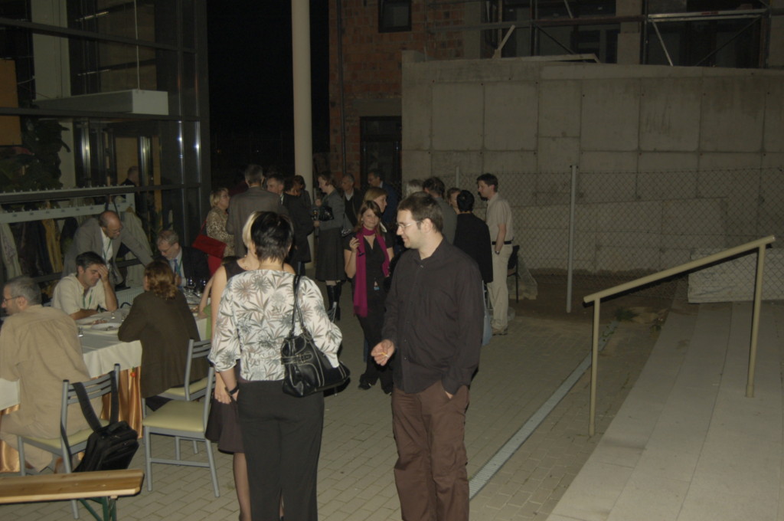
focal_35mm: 34
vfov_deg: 38.3
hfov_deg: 55.2
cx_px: 392
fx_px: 750
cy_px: 260
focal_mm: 23
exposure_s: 1/60
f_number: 3.8
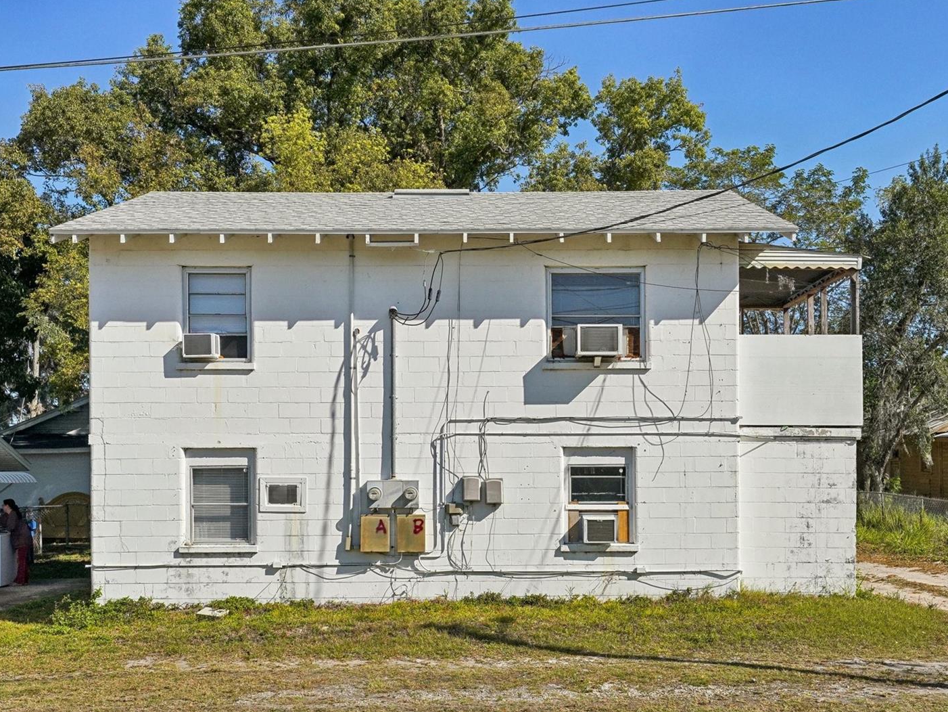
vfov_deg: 41.8
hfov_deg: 53.9
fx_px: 931
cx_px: 473
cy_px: 357
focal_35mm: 34
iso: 800
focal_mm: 21
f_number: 8
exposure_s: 1/5000
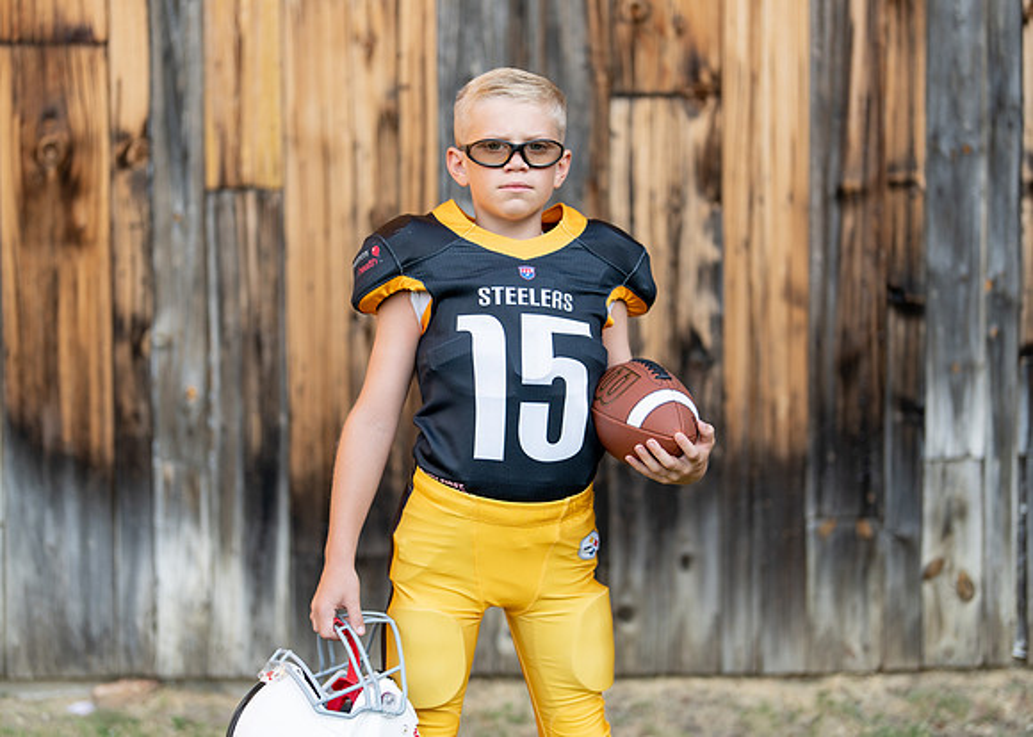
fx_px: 1750
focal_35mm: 60
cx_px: 508
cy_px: 352
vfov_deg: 23.8
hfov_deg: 32.9
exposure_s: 1/2000
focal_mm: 50
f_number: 1.2
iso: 100
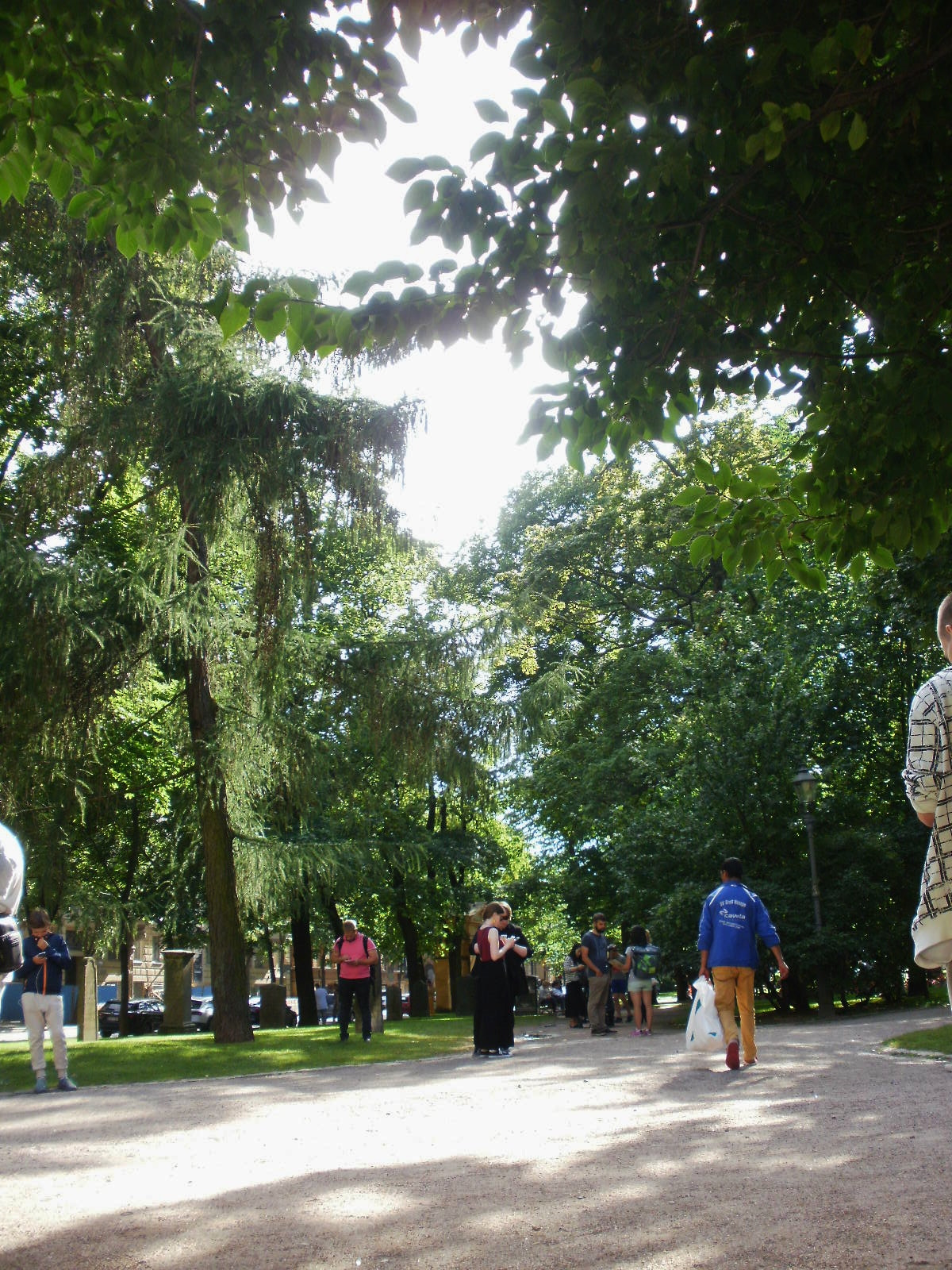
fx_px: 1320
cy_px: 635
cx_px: 476
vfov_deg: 51.4
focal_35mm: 36
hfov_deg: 39.7
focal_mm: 6.3
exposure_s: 1/160
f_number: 3.5
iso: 100
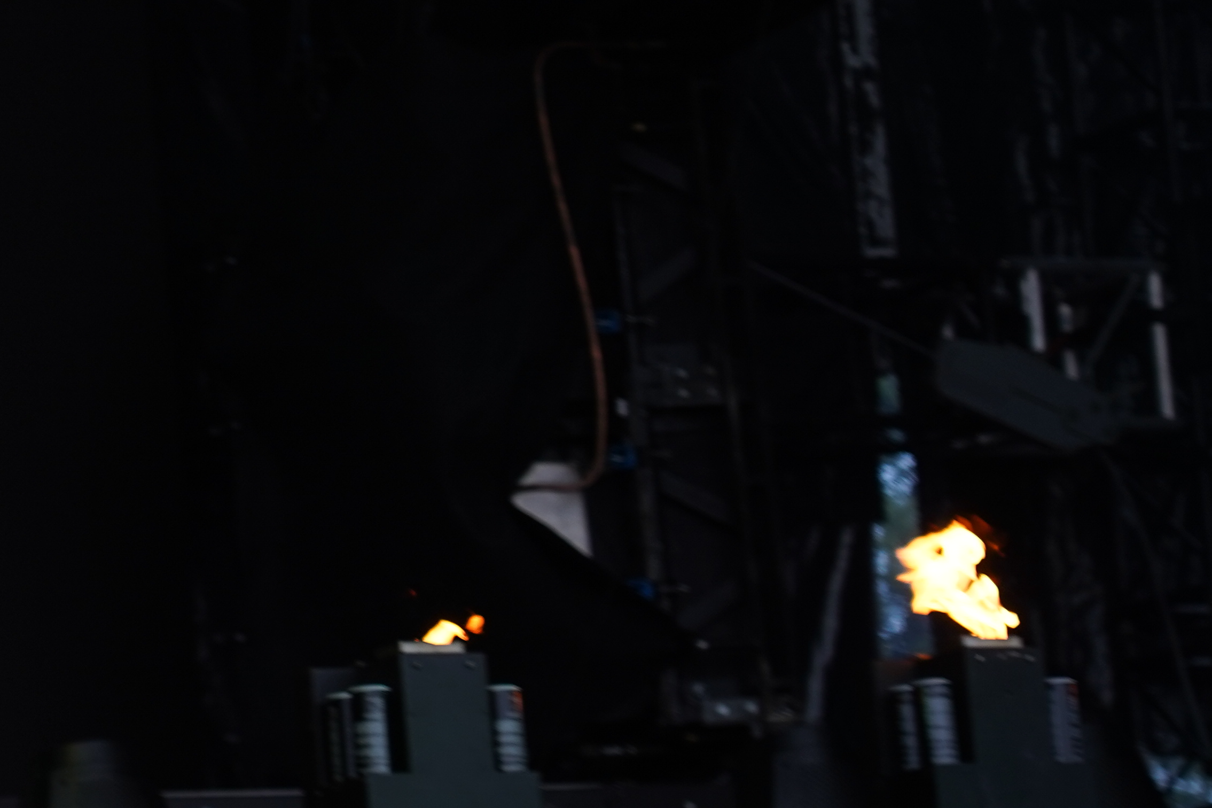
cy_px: 250
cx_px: -237
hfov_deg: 10.1
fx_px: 6766
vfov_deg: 6.8
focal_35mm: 201
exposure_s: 1/125
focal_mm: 76
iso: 250
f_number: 4
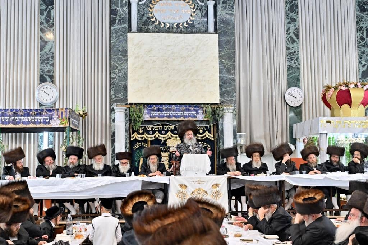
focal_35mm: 49
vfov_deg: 27.5
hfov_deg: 40.4
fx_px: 501
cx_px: 184
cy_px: 122
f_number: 4
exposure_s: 1/320
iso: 800
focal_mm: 33
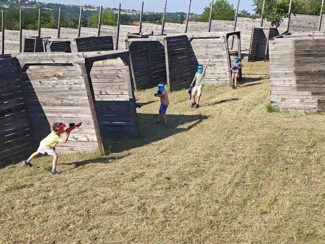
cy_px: 122
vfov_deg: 30.3
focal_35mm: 48
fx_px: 451
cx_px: 162
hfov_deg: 39.7
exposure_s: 1/3662
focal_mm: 8.71
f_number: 1.67
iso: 50
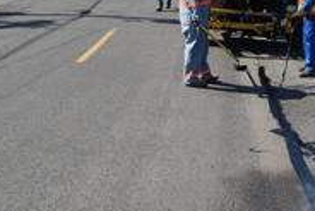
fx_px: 658
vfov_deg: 18.0
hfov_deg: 25.5
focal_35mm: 75
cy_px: 41
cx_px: 318
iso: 100
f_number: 7.1
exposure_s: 1/200
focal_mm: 23
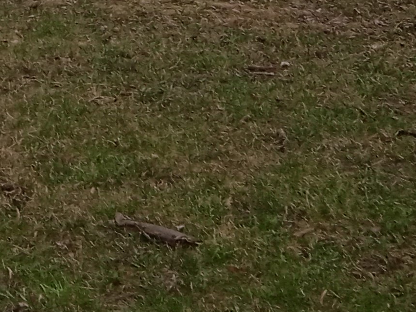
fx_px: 1634
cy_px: -436
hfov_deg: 13.7
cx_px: -195
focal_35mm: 136
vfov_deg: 9.7
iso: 199
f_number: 2.2
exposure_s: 1/100
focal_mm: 3.43
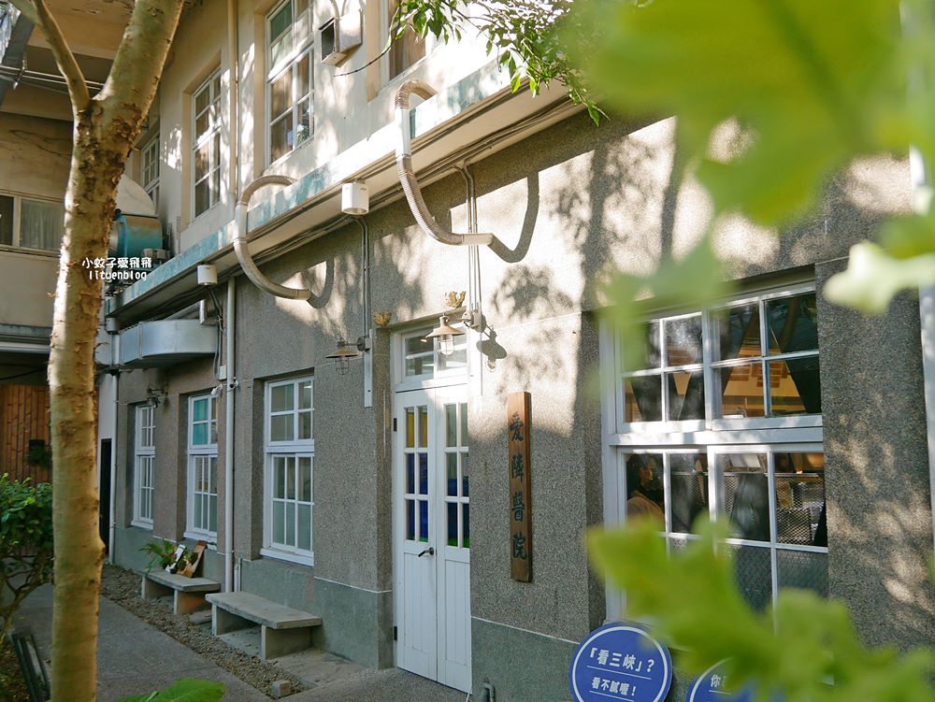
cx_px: 468
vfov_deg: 39.7
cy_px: 351
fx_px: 973
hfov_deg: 51.3
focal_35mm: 36
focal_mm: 18
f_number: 4.3
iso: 200
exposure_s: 1/250
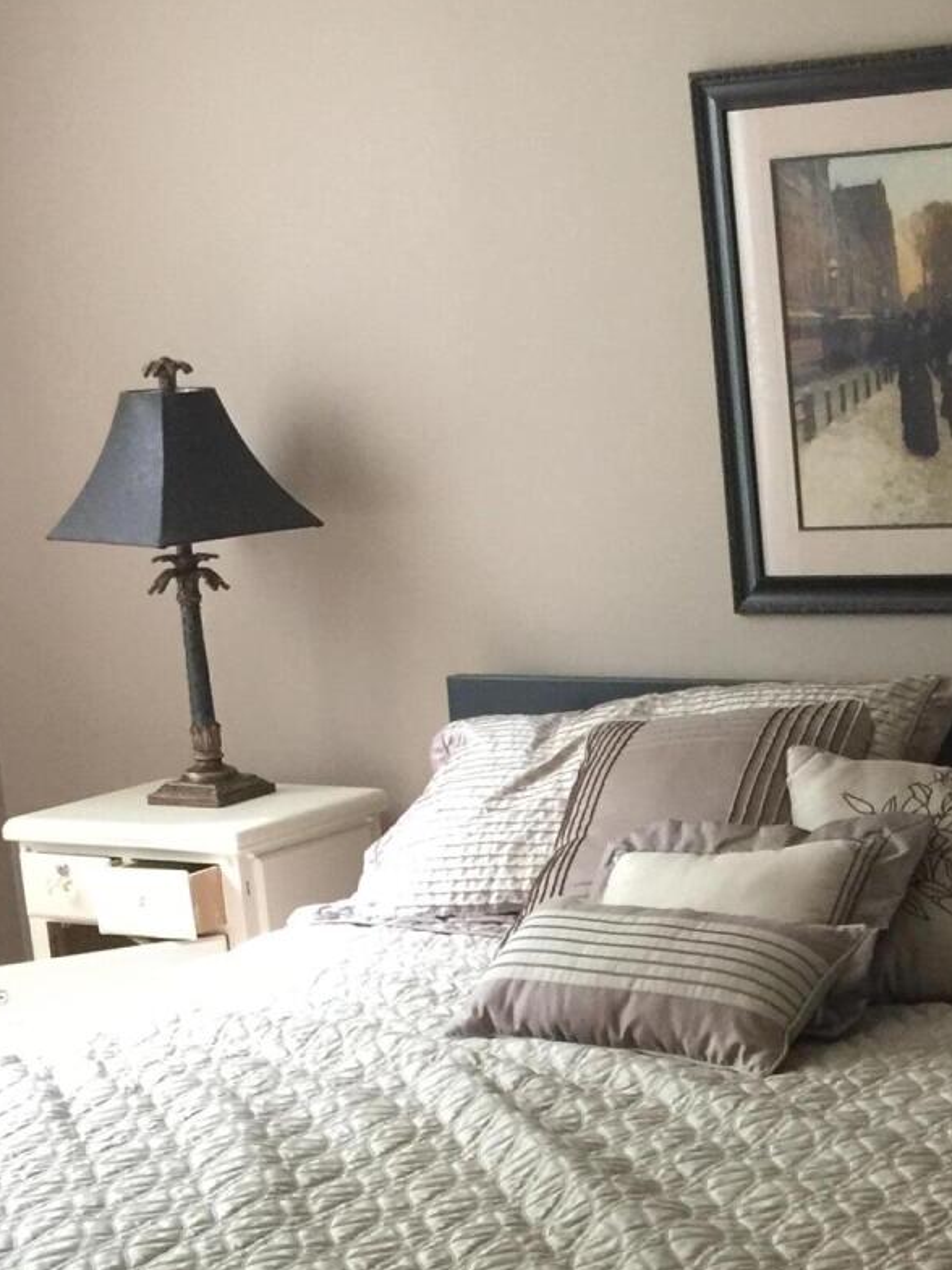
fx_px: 2714
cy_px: 1006
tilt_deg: -12.3
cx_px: 860
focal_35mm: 74
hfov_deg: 19.5
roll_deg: +3.7
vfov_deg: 25.9
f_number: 2.2
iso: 125
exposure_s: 1/15
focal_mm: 4.15
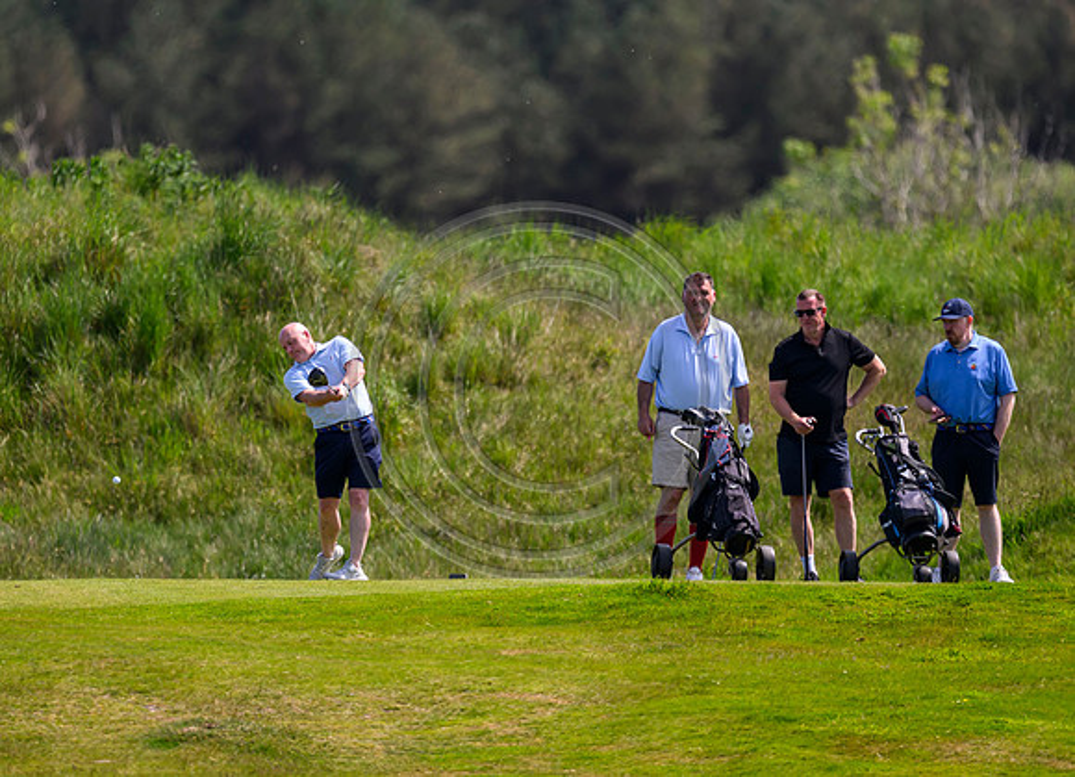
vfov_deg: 1.9
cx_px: 509
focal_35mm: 779
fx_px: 23874
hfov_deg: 2.6
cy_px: 288
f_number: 4
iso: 500
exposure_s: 1/2500
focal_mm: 560
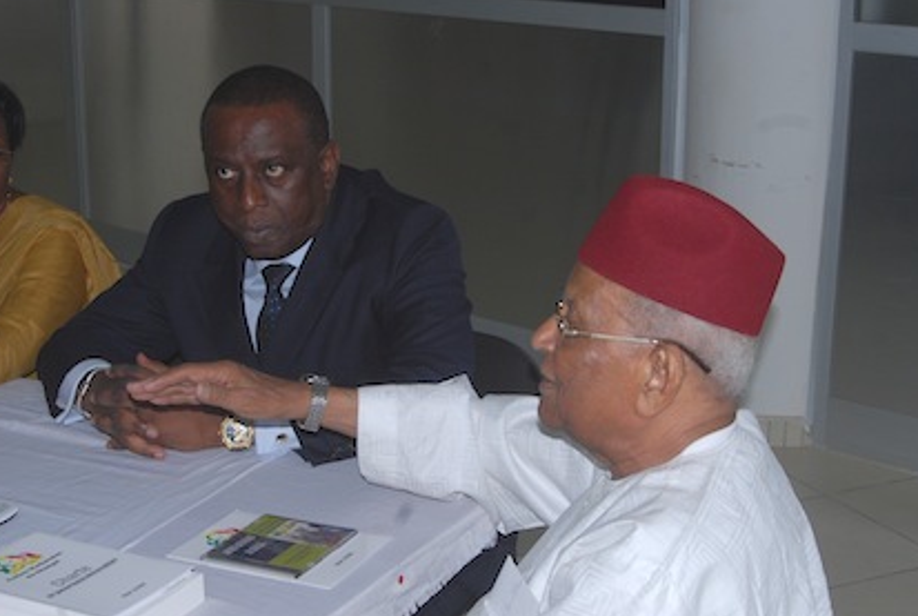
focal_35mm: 64
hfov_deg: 31.5
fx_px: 1625
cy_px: 329
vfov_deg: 21.5
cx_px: 418
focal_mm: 35
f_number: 4.8
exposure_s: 1/60
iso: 200
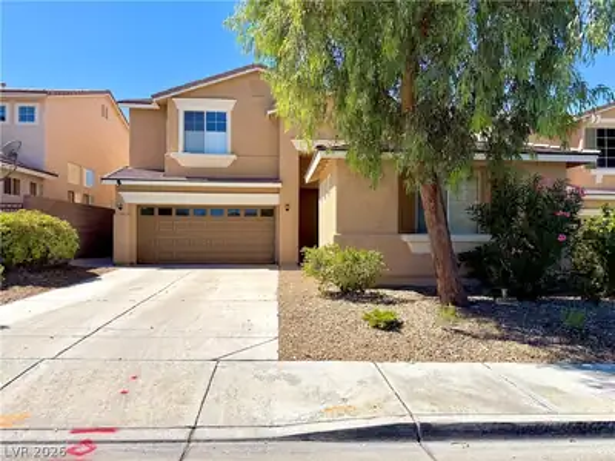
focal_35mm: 24
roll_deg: +0.8
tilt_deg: +0.0
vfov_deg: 56.8
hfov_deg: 71.6
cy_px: 230
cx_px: 308
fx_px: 426
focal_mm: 6.76
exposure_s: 1/5714
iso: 80
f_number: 1.78
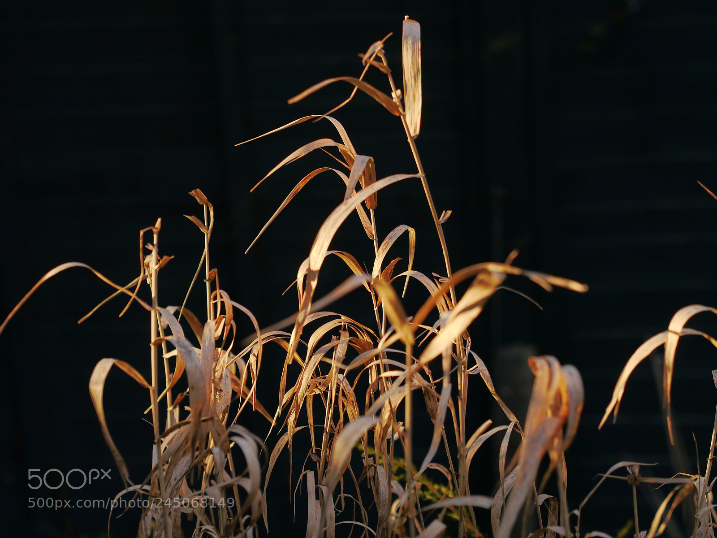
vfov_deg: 16.4
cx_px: 358
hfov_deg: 21.8
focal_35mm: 90
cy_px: 269
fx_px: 1864
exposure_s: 1/200
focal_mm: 45
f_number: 3.5
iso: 160
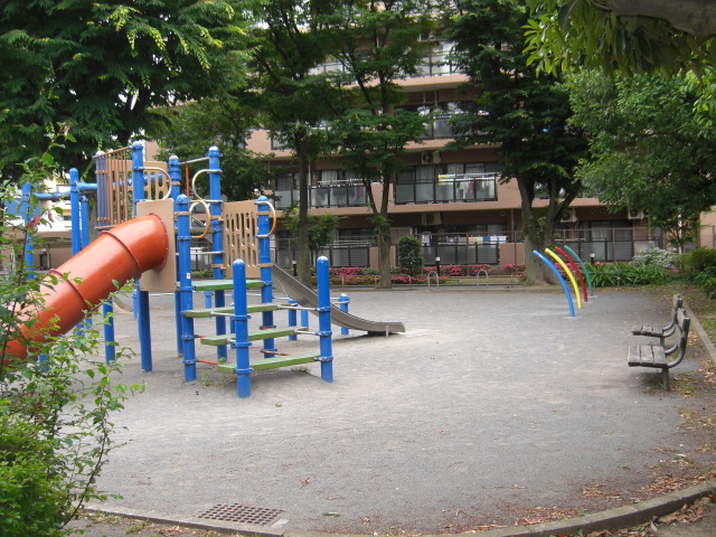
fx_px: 786
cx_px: 358
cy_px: 268
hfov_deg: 49.0
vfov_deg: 37.7
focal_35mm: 38
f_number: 2.8
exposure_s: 1/200
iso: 80
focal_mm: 7.9
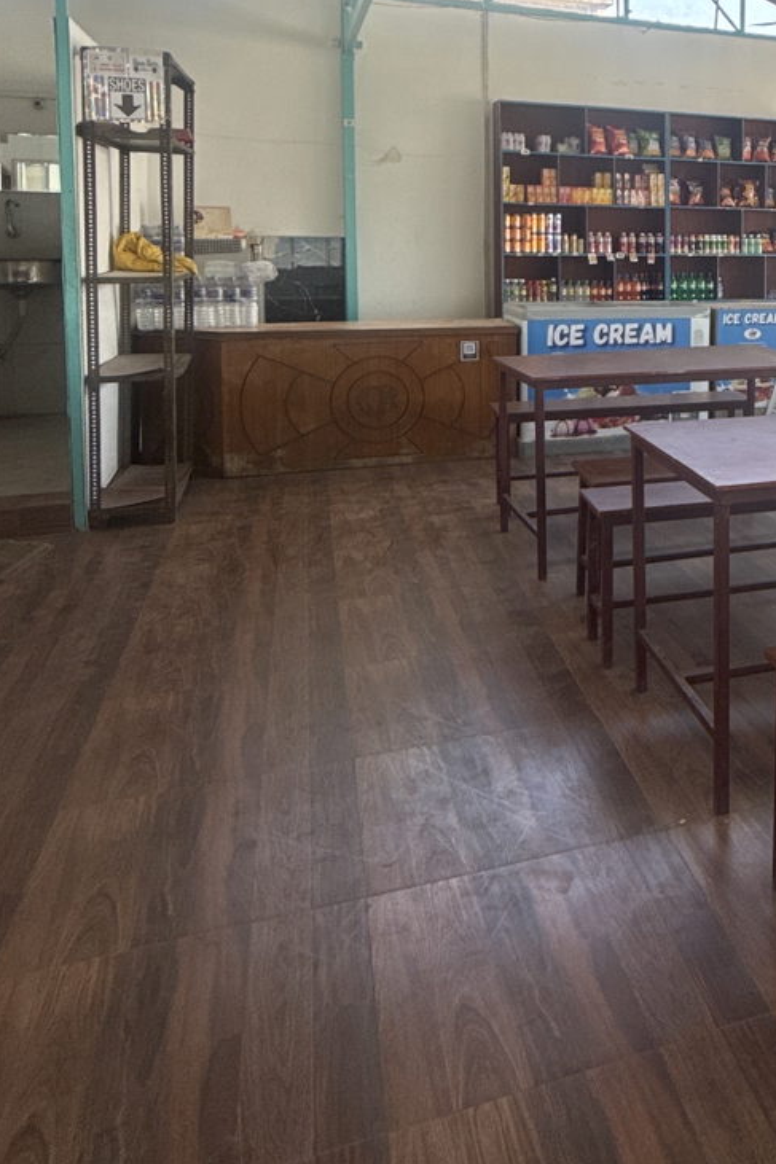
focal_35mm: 34
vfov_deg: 53.6
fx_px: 1100
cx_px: 808
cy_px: 311
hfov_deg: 34.6
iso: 64
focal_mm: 2.22
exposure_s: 1/109
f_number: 2.2
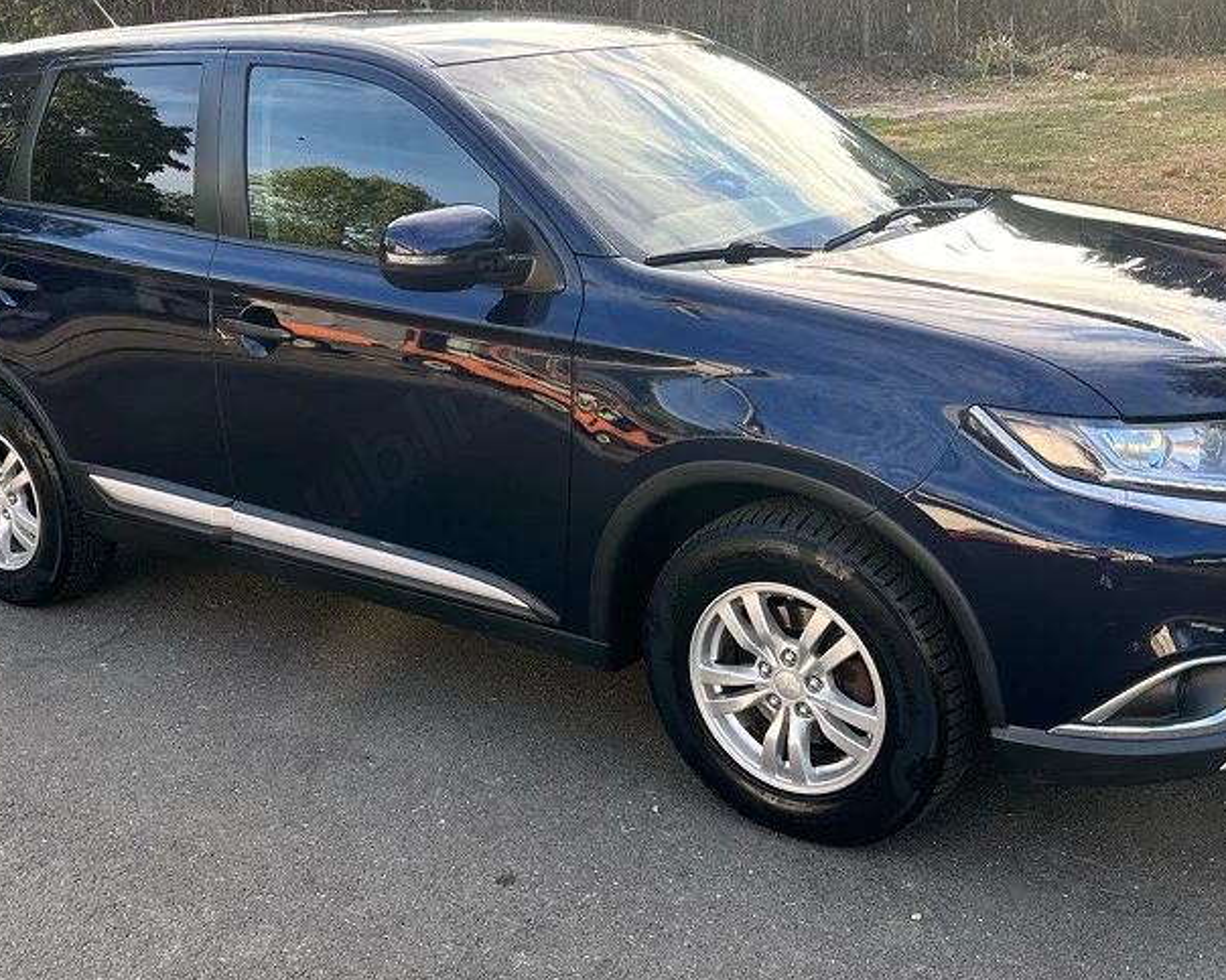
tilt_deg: -15.4
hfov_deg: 43.8
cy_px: 426
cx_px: 597
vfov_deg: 35.6
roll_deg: +3.7
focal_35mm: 42
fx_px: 1524
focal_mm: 5.1
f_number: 1.6
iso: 50
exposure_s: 1/465
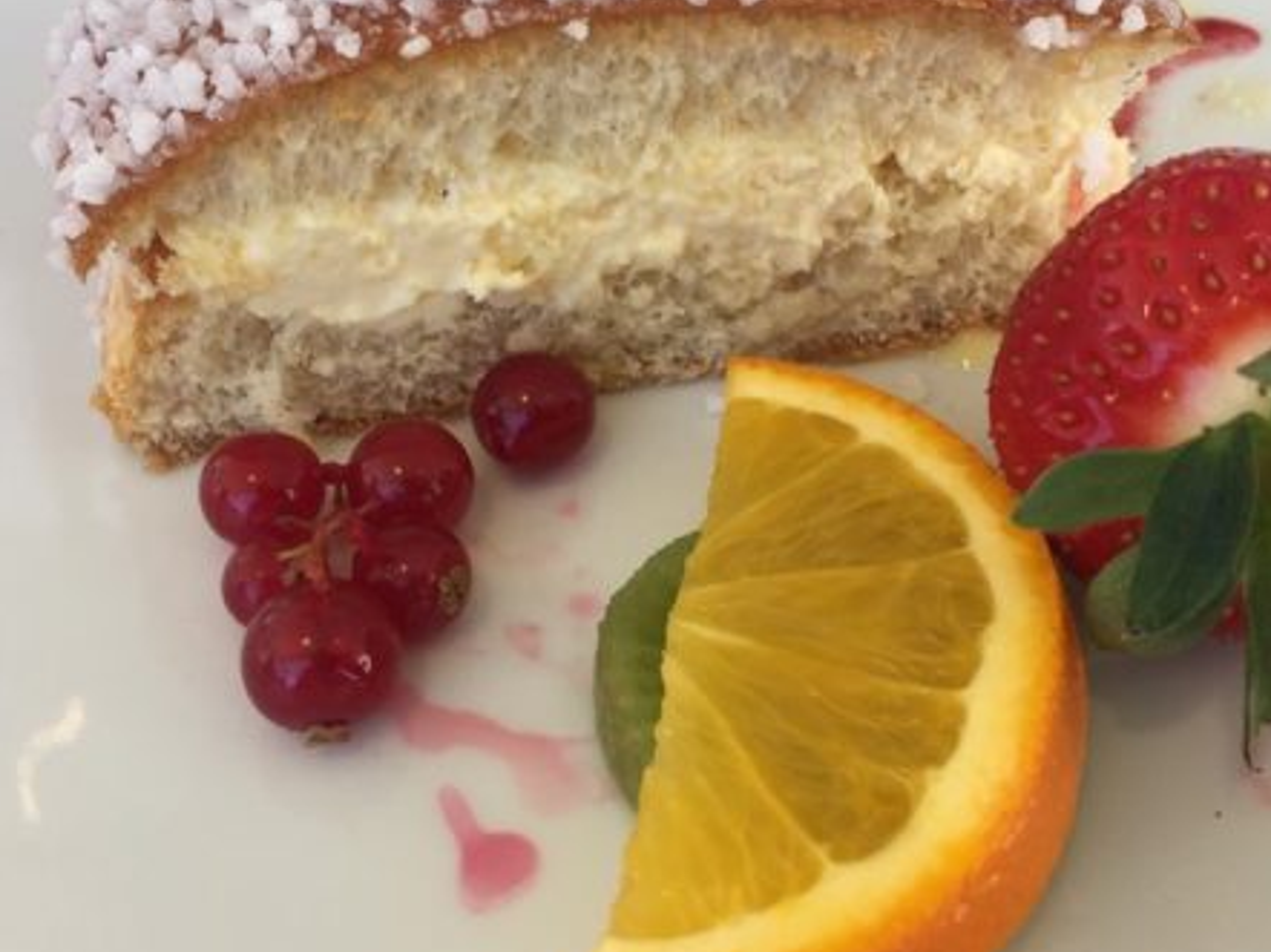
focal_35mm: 42
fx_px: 1541
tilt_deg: -44.3
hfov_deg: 44.8
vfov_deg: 34.1
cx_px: 684
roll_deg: -0.4
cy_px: 351
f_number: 2.2
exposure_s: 1/100
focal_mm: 4.15
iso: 40
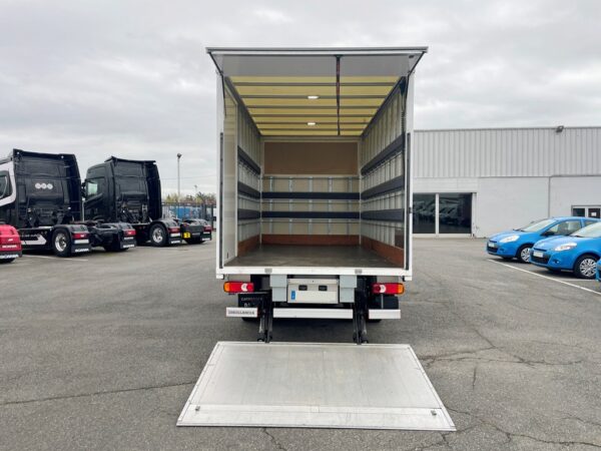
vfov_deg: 53.1
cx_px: 300
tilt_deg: -0.2
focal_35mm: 26
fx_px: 451
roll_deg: +0.7
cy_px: 226
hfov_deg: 67.3
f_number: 1.6
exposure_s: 1/304
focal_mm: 4.2
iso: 32
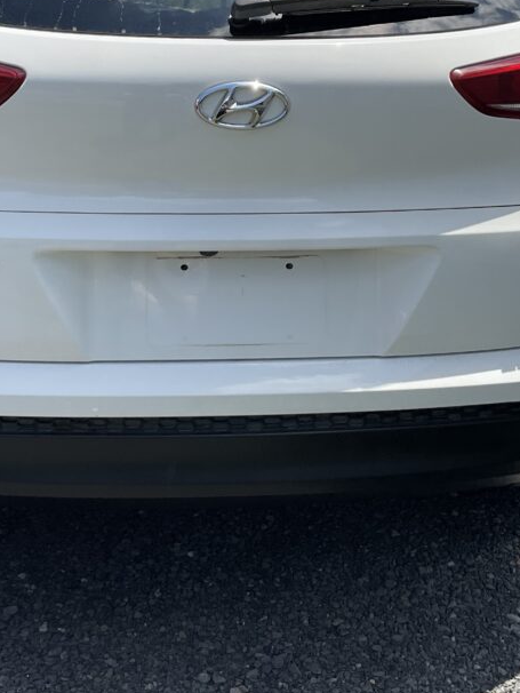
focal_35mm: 49
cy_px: 241
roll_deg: -1.9
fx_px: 981
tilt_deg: -14.6
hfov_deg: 29.6
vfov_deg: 38.5
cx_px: 217
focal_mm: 3
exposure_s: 1/1786
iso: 16
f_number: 1.8
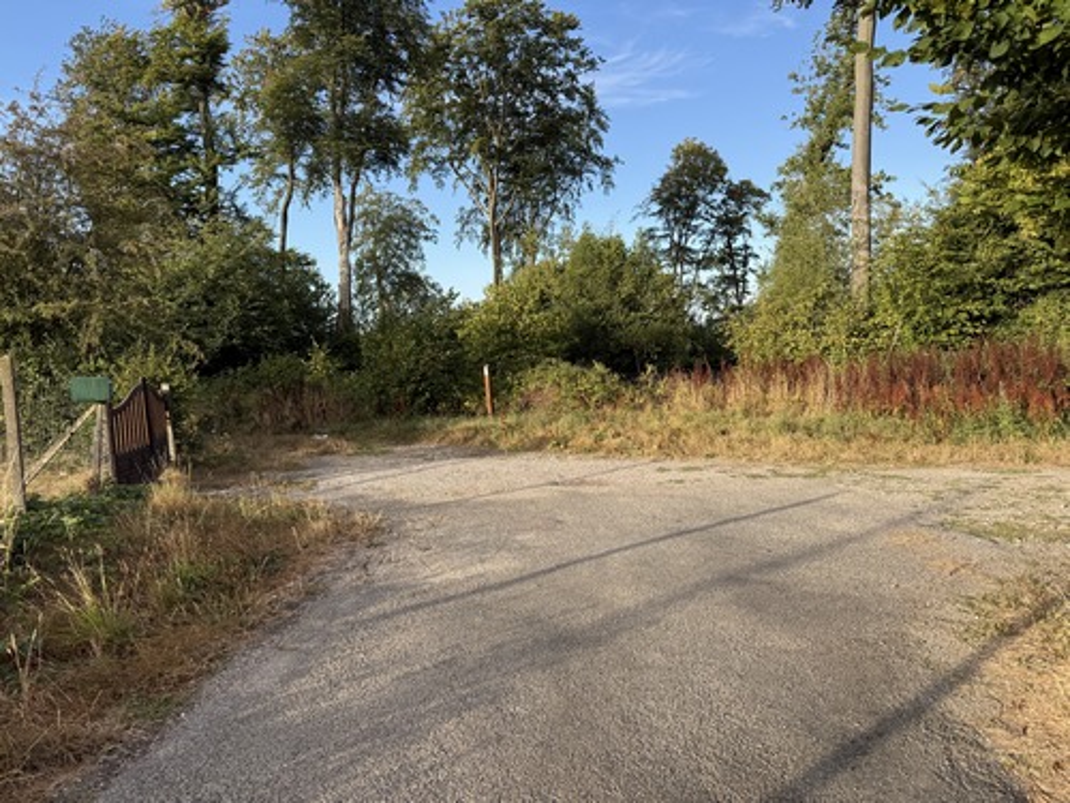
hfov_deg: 71.6
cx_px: 535
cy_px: 402
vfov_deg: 56.8
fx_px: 742
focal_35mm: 24
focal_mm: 6.76
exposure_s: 1/1106
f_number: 1.78
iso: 80
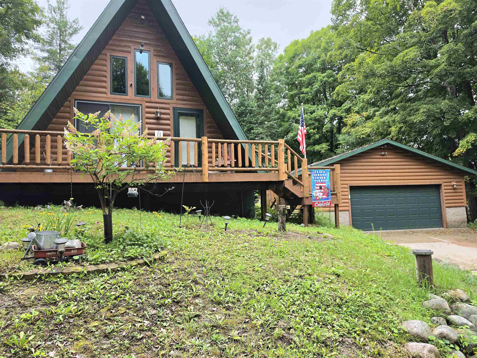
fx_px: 317
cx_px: 238
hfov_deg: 73.9
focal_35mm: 23
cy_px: 179
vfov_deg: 58.9
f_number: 1.4
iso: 64
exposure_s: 1/2000
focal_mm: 6.5
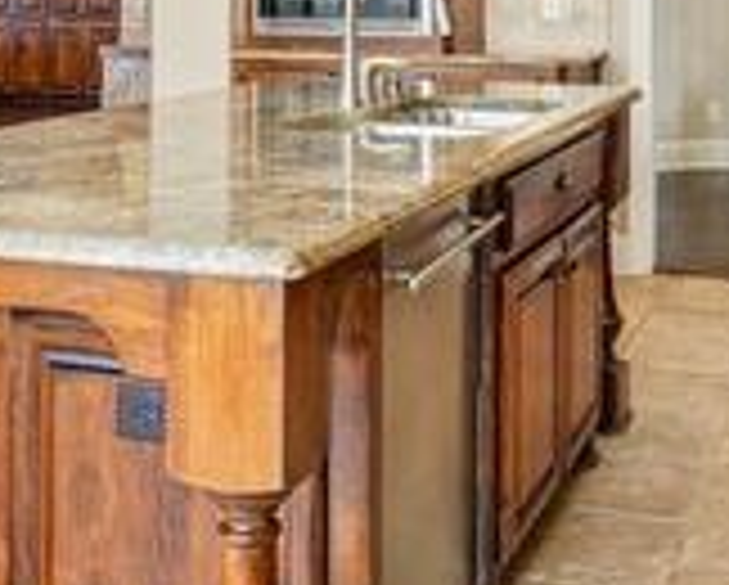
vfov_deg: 22.9
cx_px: 400
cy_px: -50
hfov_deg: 30.0
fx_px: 1361
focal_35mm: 63
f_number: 8
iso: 400
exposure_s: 1/13
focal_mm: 17
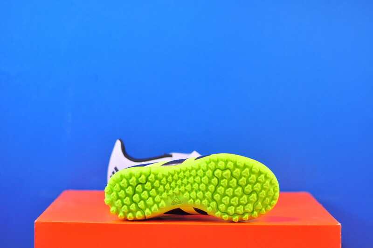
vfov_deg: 18.1
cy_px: 124
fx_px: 776
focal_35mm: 75
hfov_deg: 27.0
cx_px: 186
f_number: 2
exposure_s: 1/320
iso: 250
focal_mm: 50
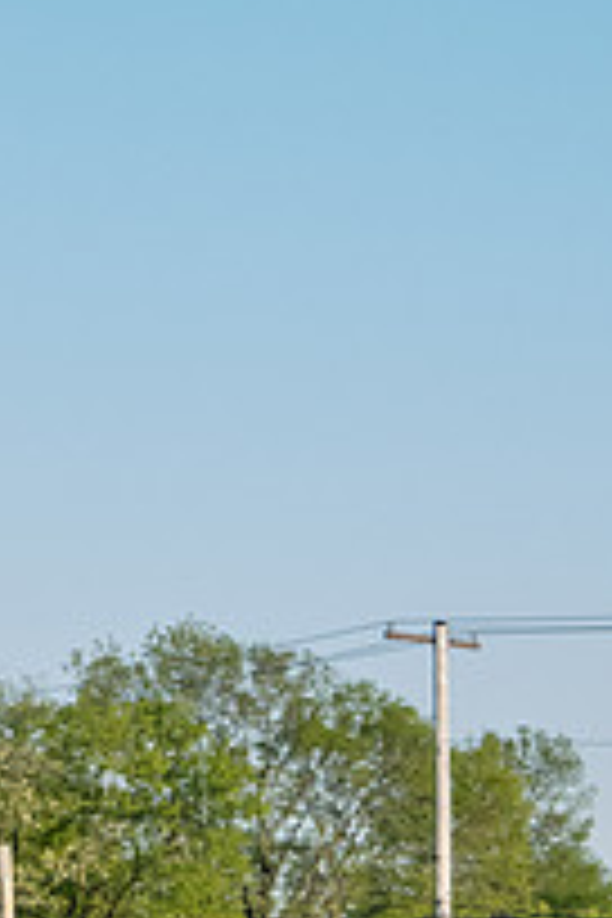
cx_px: 162
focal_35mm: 265
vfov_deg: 7.8
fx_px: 6757
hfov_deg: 5.2
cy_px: 508
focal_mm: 80
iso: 5000
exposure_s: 1/4000
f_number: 5.6
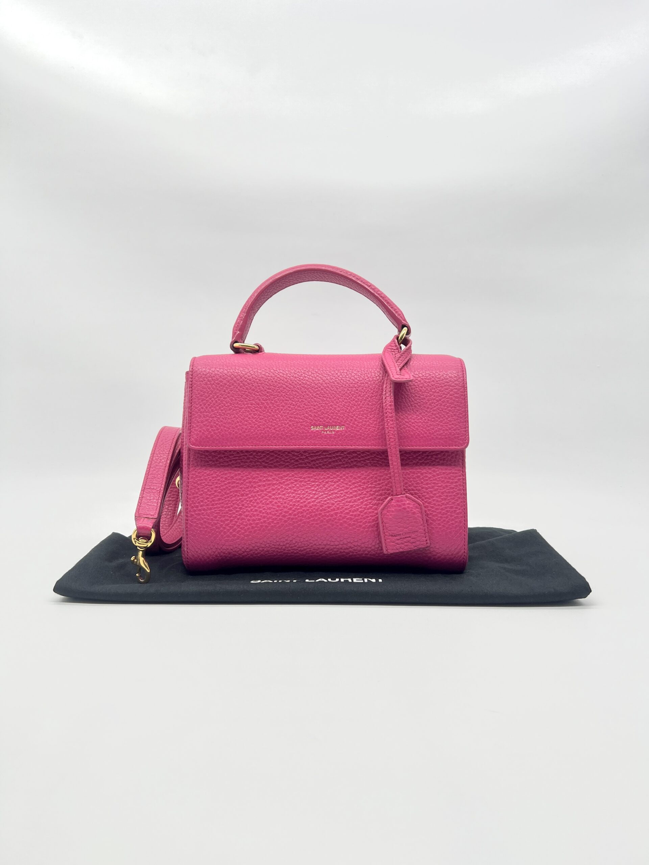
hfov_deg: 53.1
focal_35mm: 26
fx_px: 650
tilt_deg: -5.1
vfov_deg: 67.3
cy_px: 432
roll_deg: -0.3
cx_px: 324
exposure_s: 1/134
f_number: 1.5
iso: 32
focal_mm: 5.7
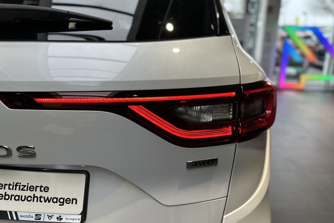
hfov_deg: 69.4
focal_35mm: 26
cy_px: 112
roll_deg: +0.0
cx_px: 164
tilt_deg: -20.6
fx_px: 241
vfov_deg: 49.6
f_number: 1.78
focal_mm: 6.86
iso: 64
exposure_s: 1/195
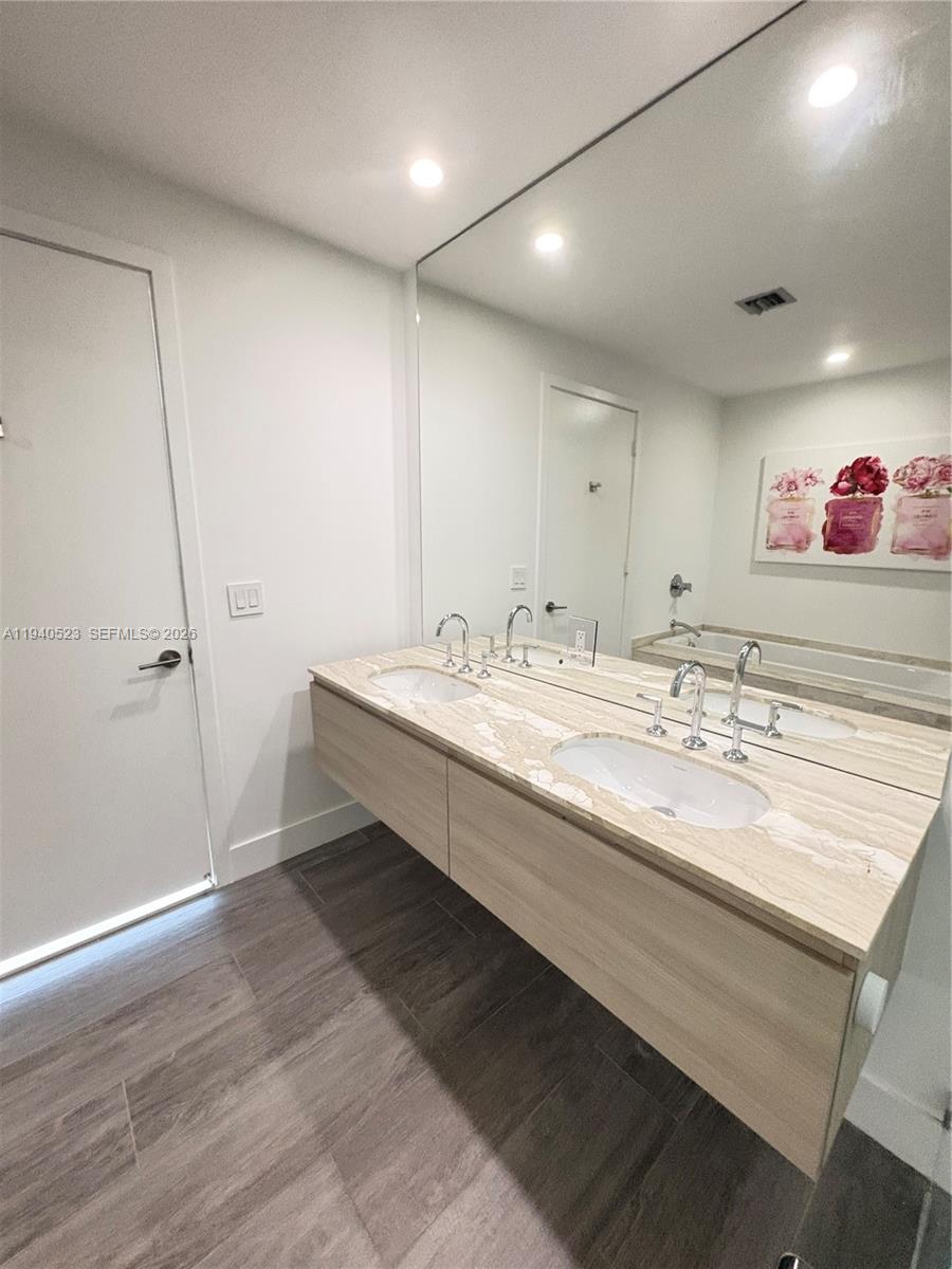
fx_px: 513
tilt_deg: -11.2
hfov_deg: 85.7
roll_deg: -0.5
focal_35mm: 14
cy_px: 634
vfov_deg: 102.1
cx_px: 476
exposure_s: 1/60
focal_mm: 2.22
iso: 640
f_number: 2.2
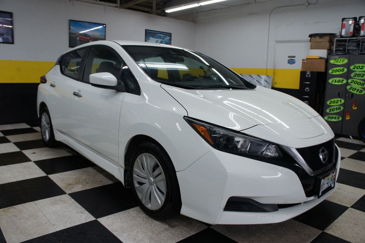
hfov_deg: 67.4
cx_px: 182
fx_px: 274
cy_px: 122
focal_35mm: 27
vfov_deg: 47.9
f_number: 4.5
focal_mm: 18
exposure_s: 1/40
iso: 200
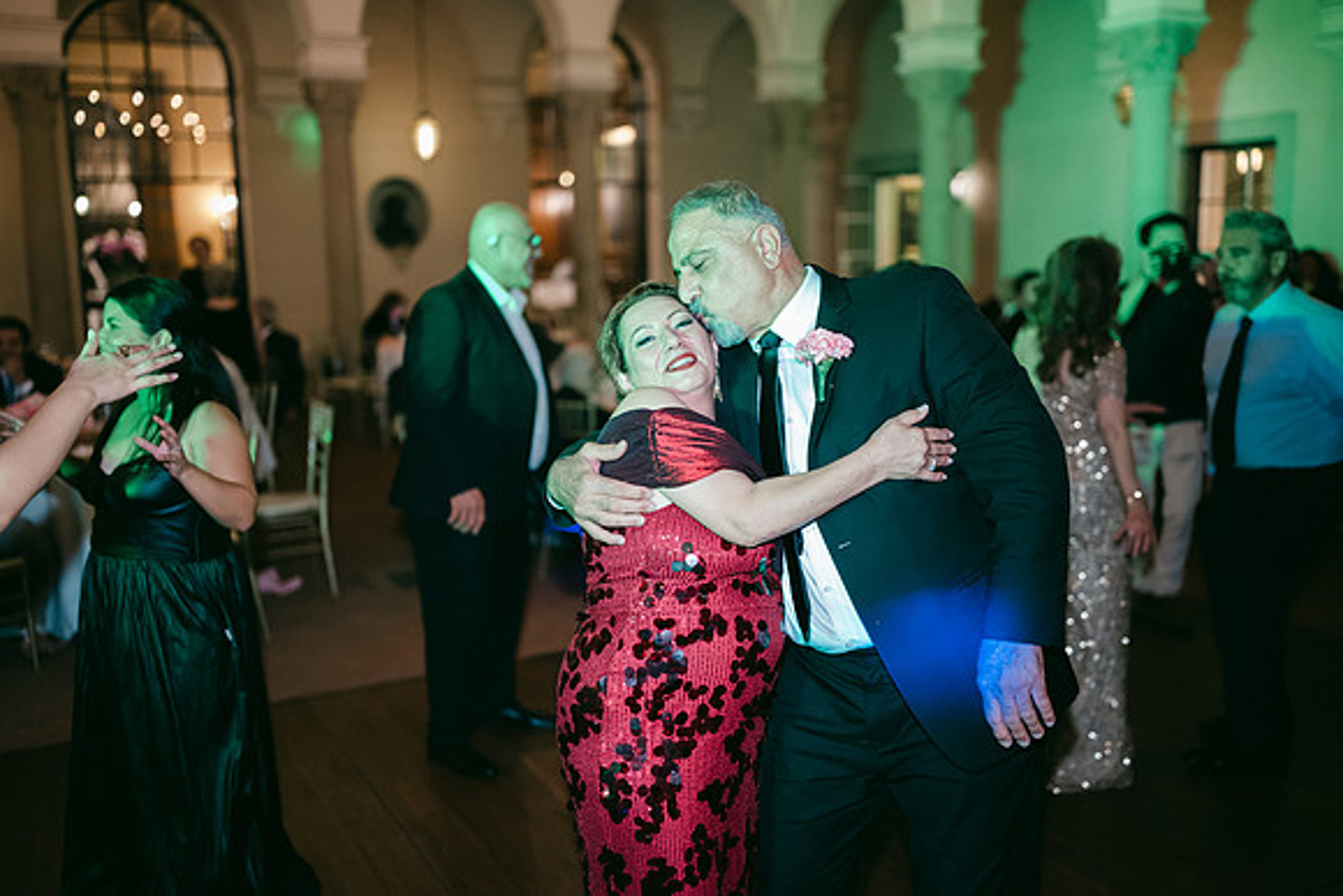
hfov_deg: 54.4
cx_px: 672
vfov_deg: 37.9
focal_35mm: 35
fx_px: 1306
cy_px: 448
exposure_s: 1/125
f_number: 1.2
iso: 2000
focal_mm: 35
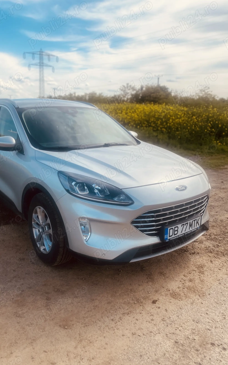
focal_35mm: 28
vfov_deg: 66.5
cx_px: 90
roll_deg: -1.7
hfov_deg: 44.3
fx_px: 279
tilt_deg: -12.8
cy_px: 181
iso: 32
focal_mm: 4.25
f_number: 1.8
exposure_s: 1/3040
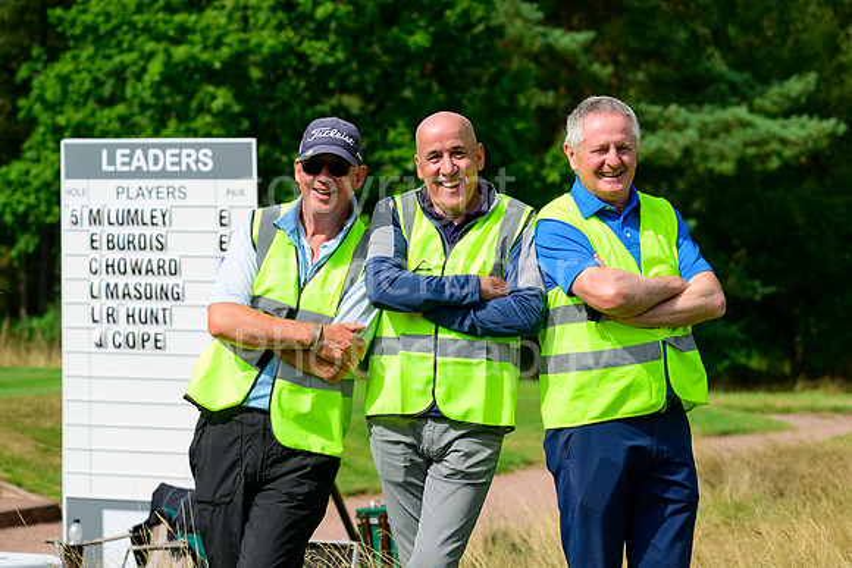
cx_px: 426
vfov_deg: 10.2
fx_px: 3196
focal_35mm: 135
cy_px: 284
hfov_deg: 15.2
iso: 800
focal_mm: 135
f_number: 7.1
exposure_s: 1/3200
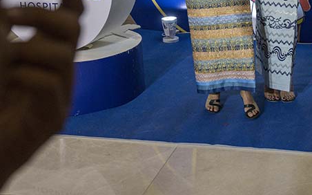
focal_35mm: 78
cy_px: -26
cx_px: 320
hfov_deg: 25.1
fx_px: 663
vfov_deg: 16.2
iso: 1600
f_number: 5
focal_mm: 36
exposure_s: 1/200
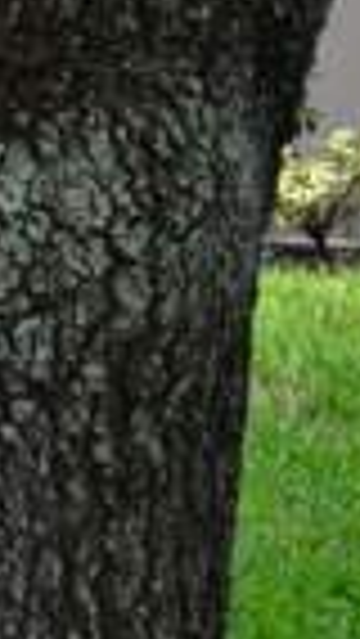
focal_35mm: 230
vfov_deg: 9.2
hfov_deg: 4.6
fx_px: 3899
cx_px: -1310
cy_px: -133
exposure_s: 1/160
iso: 400
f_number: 10
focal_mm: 26
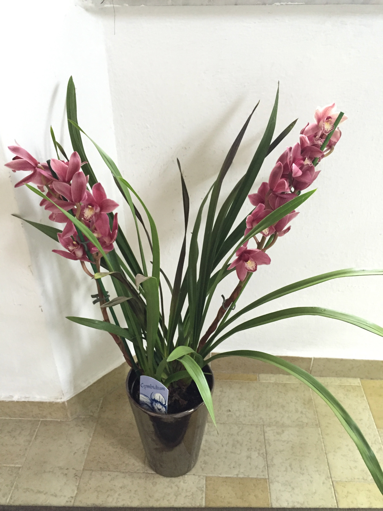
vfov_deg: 61.7
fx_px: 428
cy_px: 256
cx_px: 192
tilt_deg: -30.4
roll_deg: +0.5
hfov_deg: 48.2
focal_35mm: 29
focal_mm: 4.15
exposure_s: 1/17
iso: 250
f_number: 2.2
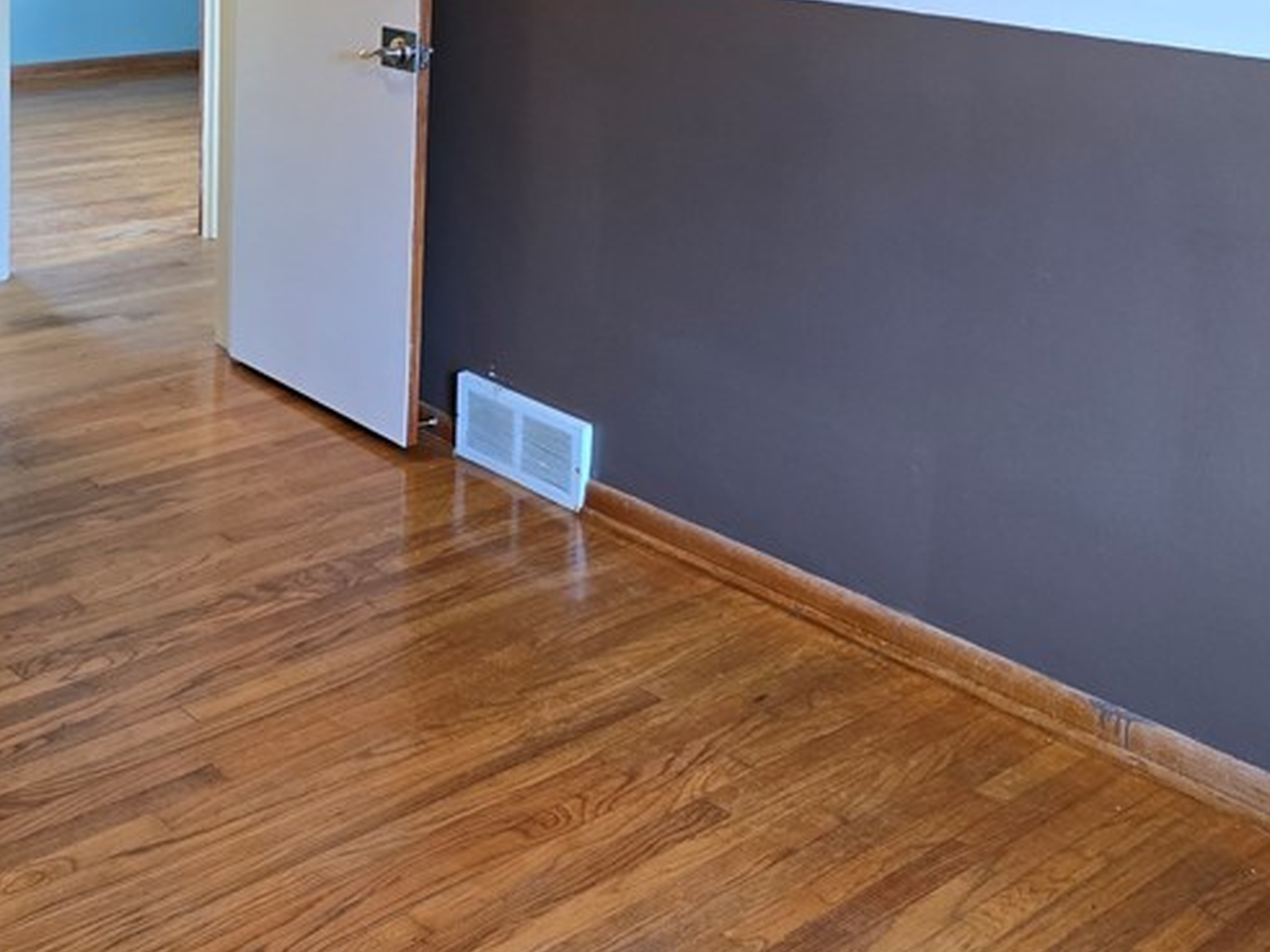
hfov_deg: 39.0
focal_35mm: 48
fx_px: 1761
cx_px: 388
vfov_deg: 28.8
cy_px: 60
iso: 400
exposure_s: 1/120
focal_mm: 6.3
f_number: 1.7
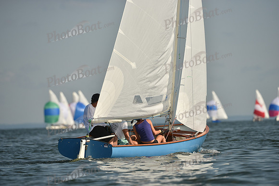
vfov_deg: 3.6
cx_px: 140
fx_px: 2946
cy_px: 93
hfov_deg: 5.4
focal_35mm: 380
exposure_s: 1/2500
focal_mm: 380
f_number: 5.6
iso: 250
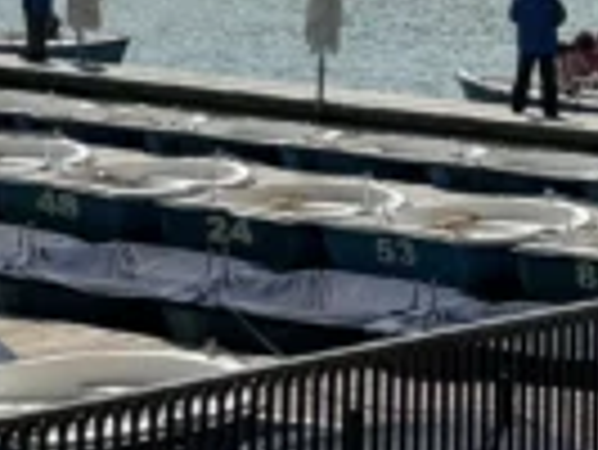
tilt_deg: +1.9
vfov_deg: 7.8
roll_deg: -1.6
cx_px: -1133
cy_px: -333
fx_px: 3199
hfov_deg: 8.9
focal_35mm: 185
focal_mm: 6.86
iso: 80
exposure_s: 1/10417
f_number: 1.78
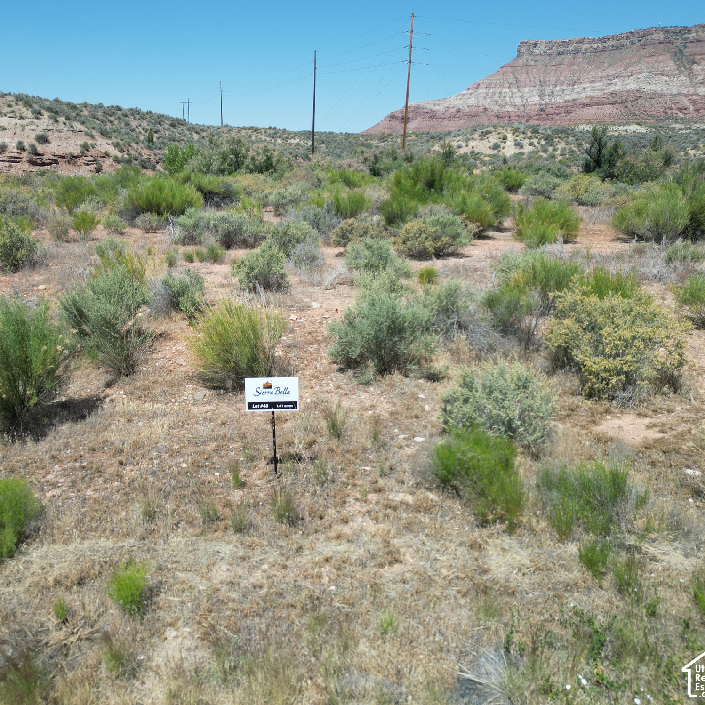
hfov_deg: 55.0
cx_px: 262
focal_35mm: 29
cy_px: 347
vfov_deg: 55.6
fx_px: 668
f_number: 1.7
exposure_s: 1/2500
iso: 110
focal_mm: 6.72
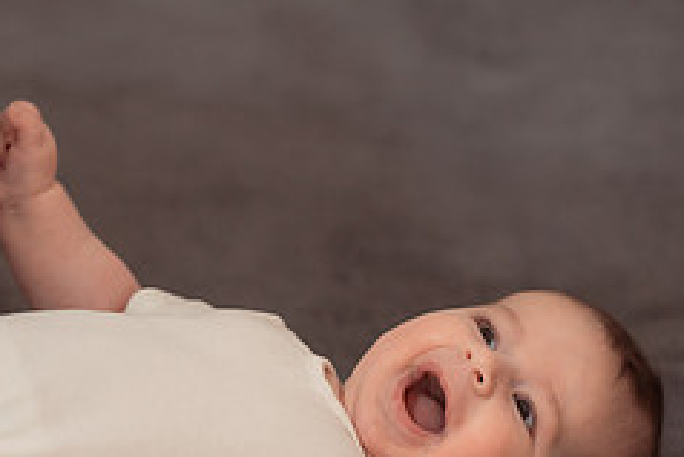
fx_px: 3935
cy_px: 379
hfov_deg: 9.9
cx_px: 43
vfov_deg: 6.6
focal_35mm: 207
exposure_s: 1/160
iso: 1600
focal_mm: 85
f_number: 2.2
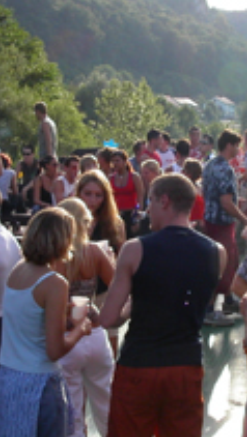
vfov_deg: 26.8
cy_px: 240
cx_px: 192
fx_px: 918
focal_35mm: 79
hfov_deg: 15.2
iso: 100
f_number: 8
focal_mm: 7.8
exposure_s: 1/125
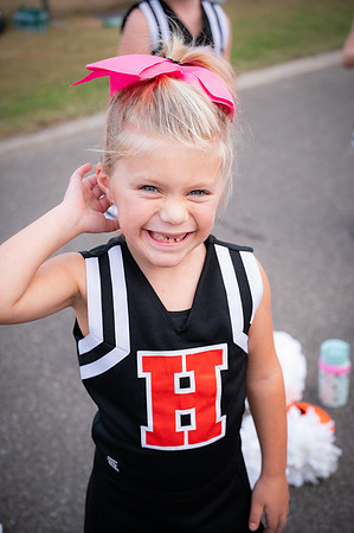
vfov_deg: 37.6
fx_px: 783
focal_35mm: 53
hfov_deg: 25.5
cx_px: 177
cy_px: 266
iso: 640
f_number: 4
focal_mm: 53
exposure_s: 1/640
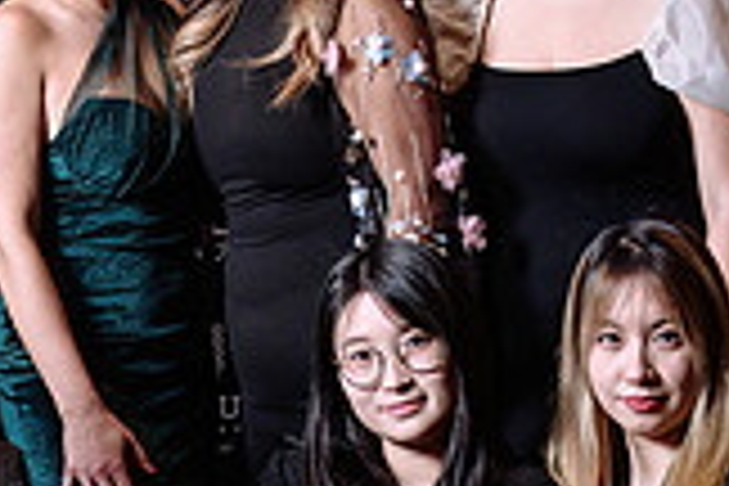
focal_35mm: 130
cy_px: 320
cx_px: 425
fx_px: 2632
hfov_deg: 15.8
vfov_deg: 10.5
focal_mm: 32
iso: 400
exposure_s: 1/100
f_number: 4
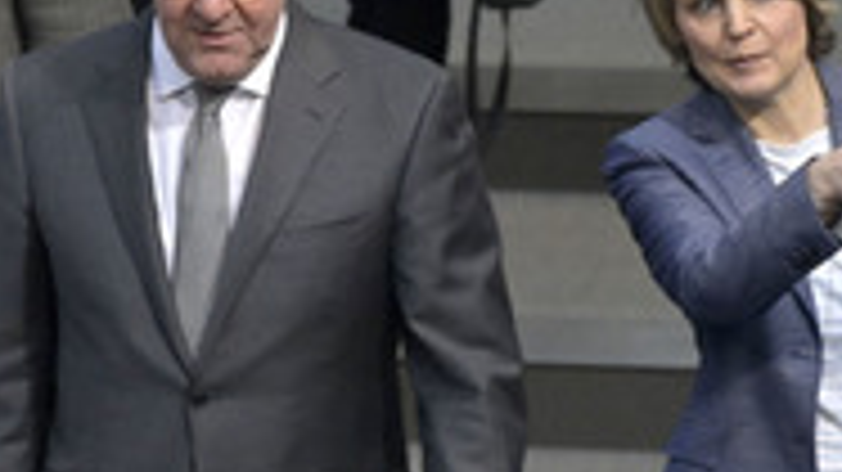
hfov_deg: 2.4
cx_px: 209
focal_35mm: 884
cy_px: 382
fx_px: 19728
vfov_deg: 1.4
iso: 10000
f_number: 5.6
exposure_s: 1/320
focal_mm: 350
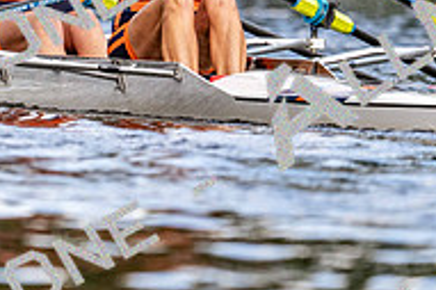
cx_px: 71
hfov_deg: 1.7
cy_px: -45
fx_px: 14702
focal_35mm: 1215
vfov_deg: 1.1
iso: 800
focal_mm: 400
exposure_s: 1/2000
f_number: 4.5
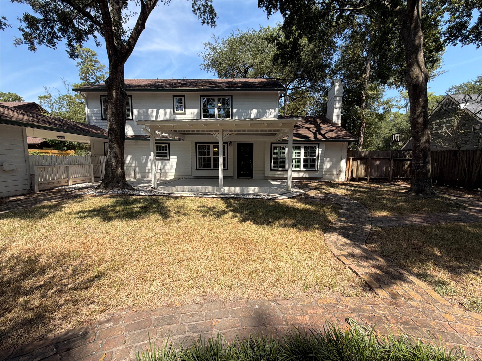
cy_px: 180
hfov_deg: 102.1
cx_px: 241
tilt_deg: -6.4
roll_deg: +0.0
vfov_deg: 85.7
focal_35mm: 14
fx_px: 195
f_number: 2.2
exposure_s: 1/770
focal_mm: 2.22
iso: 32
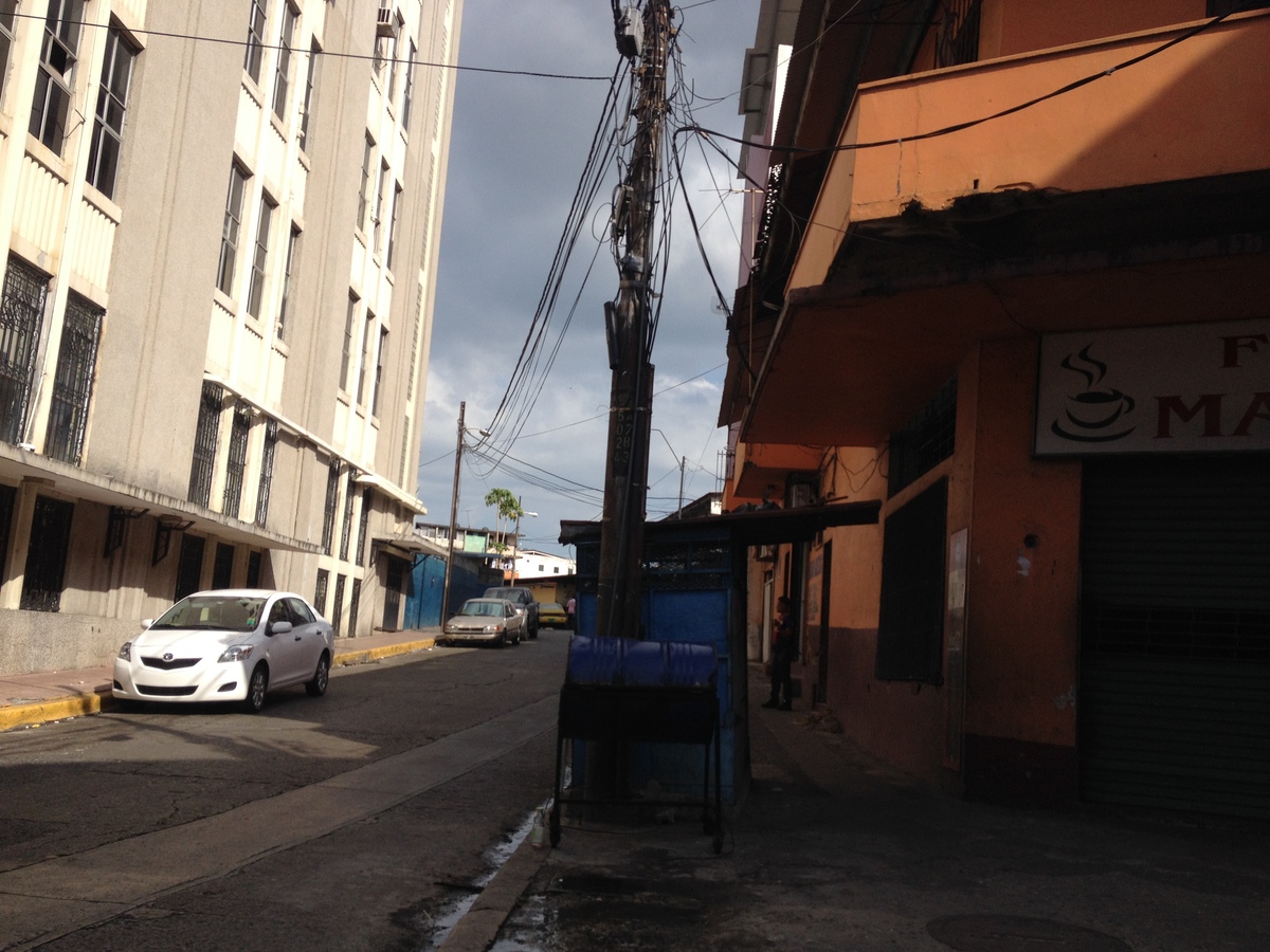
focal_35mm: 35
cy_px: 476
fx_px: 1284
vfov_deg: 40.7
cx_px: 635
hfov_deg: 52.6
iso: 50
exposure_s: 1/1783
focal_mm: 4.28
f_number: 2.4
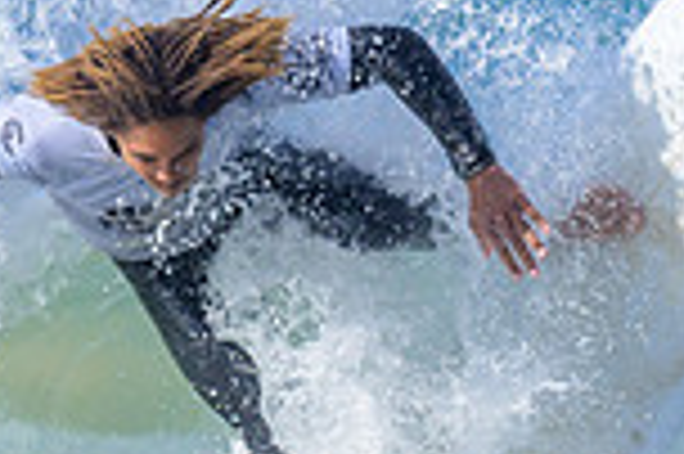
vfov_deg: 0.3
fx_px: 79542
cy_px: 563
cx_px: 621
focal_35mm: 4191
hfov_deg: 0.5
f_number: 6.3
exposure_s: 1/2000
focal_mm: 800
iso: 360
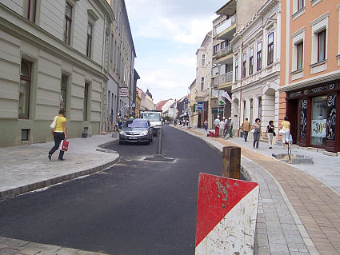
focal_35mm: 36
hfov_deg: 51.3
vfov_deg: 39.7
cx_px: 162
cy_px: 121
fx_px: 354
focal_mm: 5.6
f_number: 5.6
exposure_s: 1/250
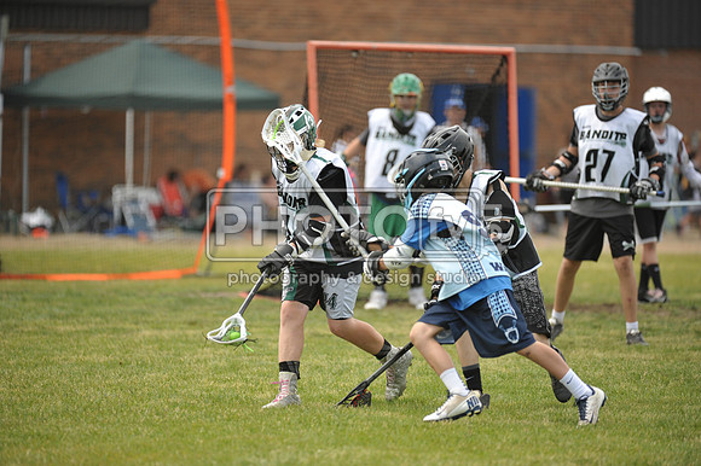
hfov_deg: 6.2
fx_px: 6422
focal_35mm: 330
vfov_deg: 4.2
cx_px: 350
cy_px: 233
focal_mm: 330
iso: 800
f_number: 4
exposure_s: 1/2000
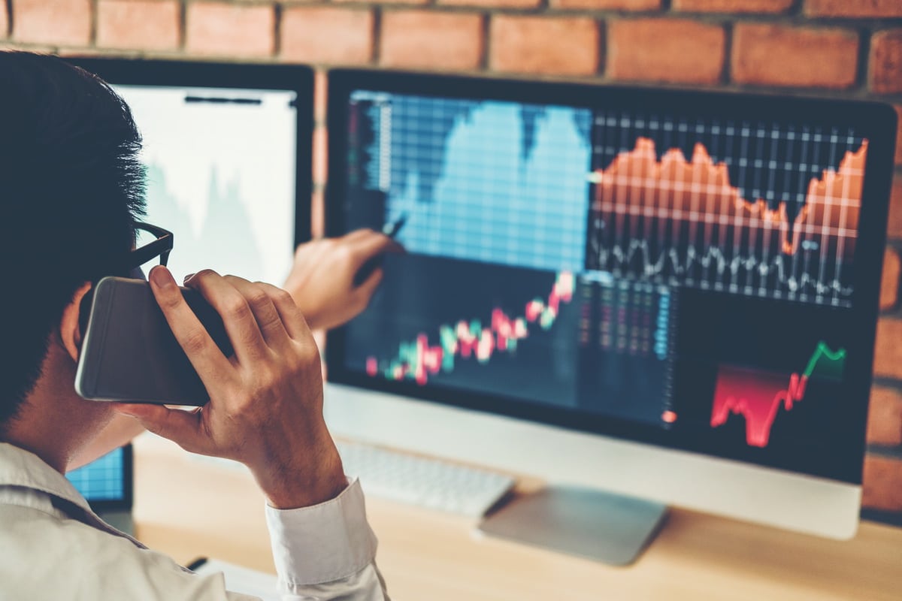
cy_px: 300
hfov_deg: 37.5
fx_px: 1328
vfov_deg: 25.5
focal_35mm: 53
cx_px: 451
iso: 200
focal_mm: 35
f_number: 2
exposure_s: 1/200
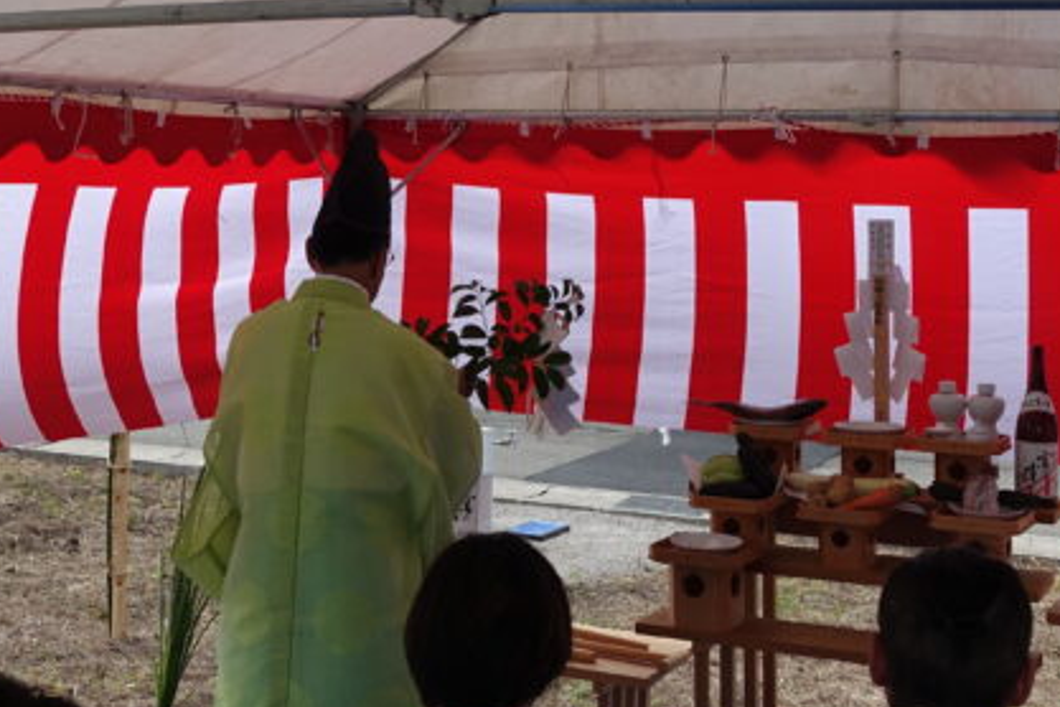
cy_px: 205
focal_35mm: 59
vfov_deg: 22.8
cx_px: 447
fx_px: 1737
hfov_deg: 33.9
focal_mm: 8.8
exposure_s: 1/640
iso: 125
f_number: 4
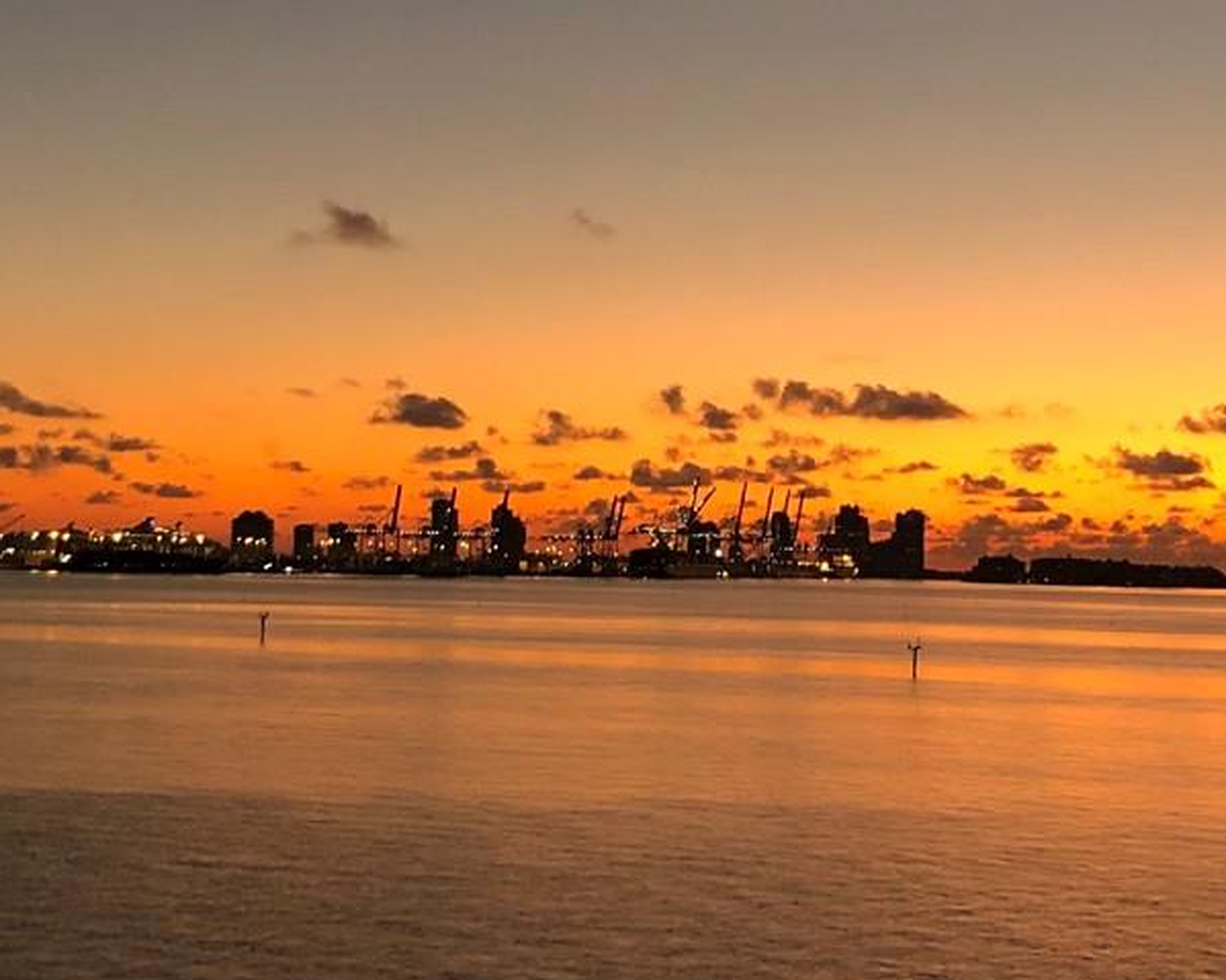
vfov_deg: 20.9
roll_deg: -0.4
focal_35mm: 73
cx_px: 684
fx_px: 2648
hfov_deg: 26.0
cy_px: 338
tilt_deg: +4.9
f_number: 1.8
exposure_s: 1/15
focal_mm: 4
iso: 64
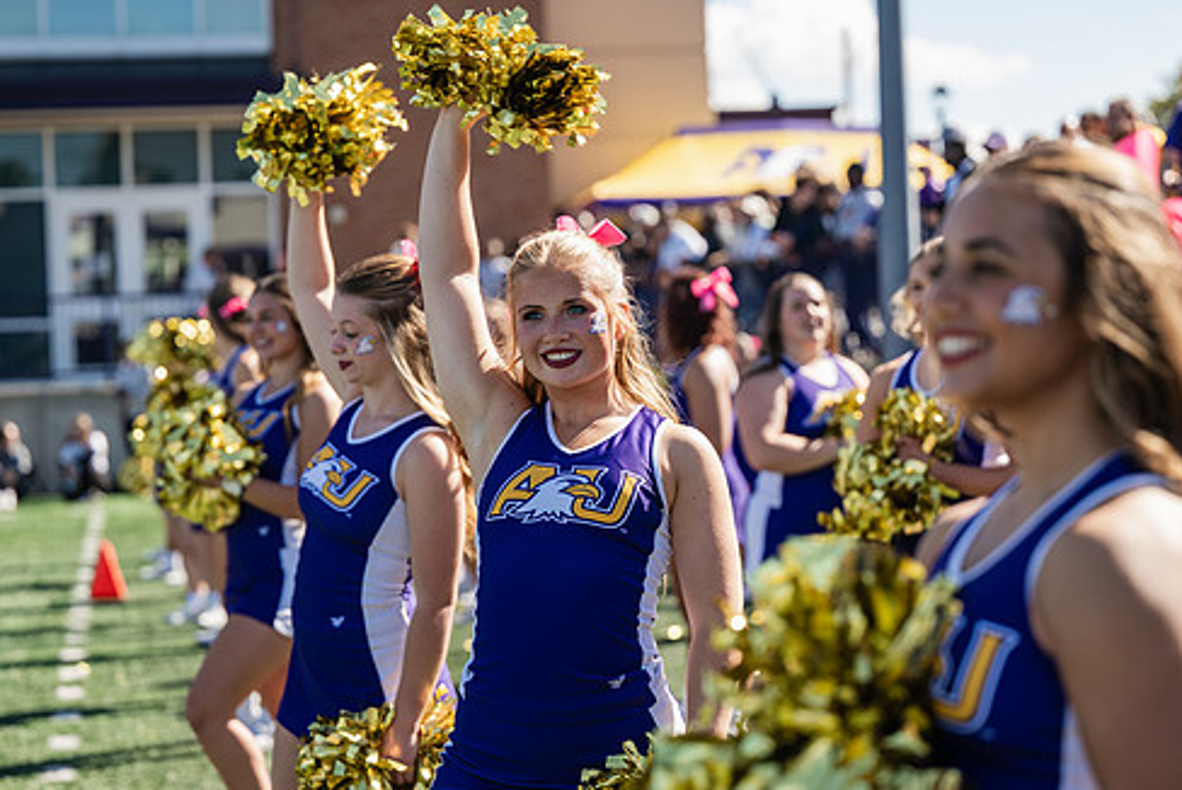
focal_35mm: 95
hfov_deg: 21.4
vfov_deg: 14.4
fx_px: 3121
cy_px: 406
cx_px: 581
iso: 125
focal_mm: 80
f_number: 3.2
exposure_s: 1/800
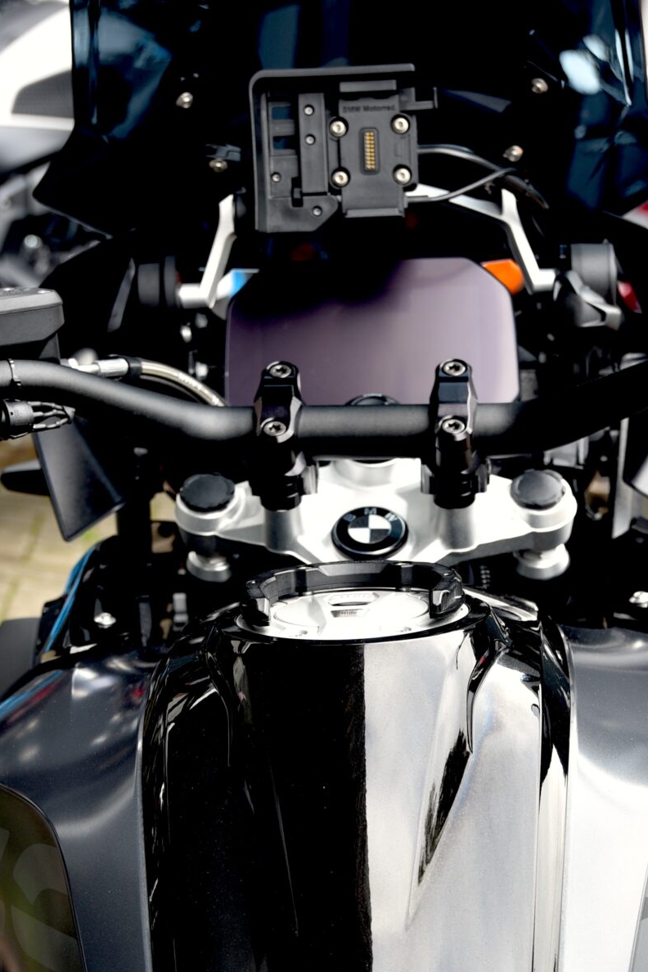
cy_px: 691
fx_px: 2619
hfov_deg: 14.1
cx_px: 374
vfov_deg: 20.9
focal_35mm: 97
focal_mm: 45
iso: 200
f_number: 5
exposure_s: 1/100
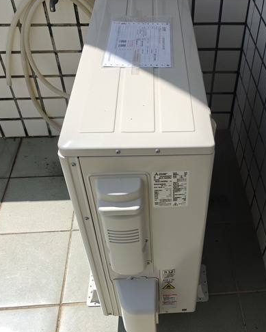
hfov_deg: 40.5
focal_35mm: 36
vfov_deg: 50.3
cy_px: 169
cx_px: 185
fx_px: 354
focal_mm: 6.06
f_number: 1.6
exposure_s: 1/1737
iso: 50
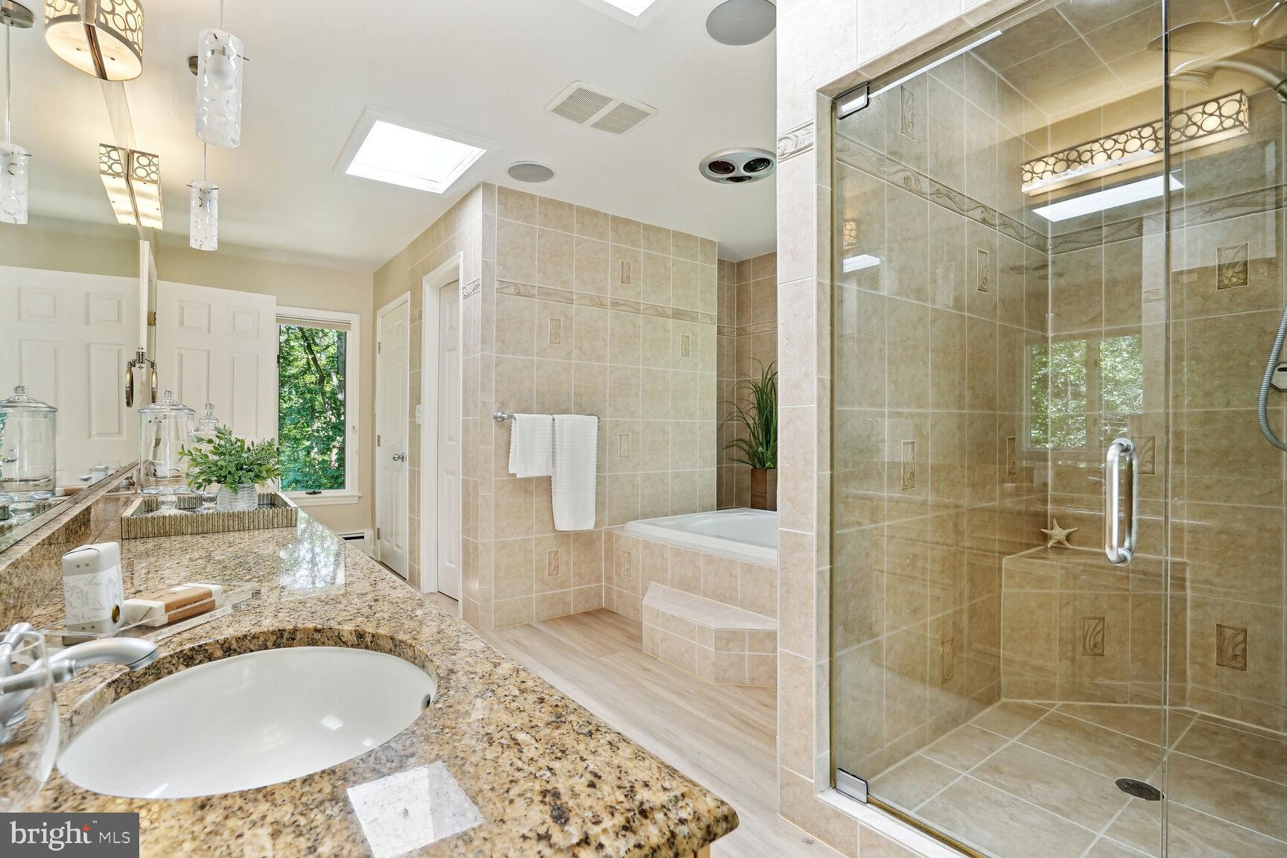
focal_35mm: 16
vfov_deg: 73.7
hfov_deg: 96.7
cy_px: 429
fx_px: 572
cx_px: 644
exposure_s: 1/125
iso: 800
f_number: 8
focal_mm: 16
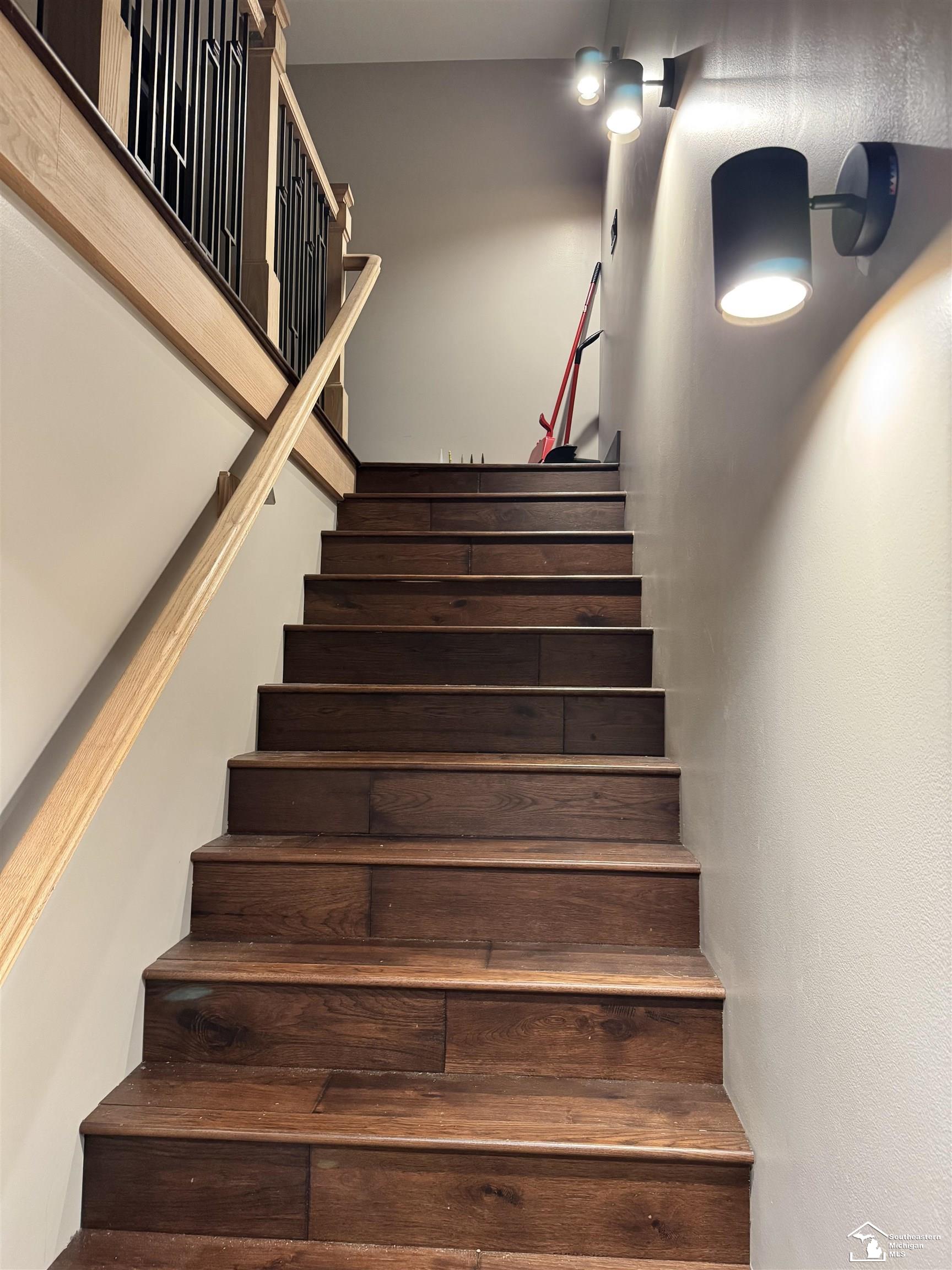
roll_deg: -0.5
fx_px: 880
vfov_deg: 71.6
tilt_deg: +2.2
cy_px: 635
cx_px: 476
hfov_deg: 56.8
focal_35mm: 24
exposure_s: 1/60
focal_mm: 6.76
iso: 500
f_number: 1.78
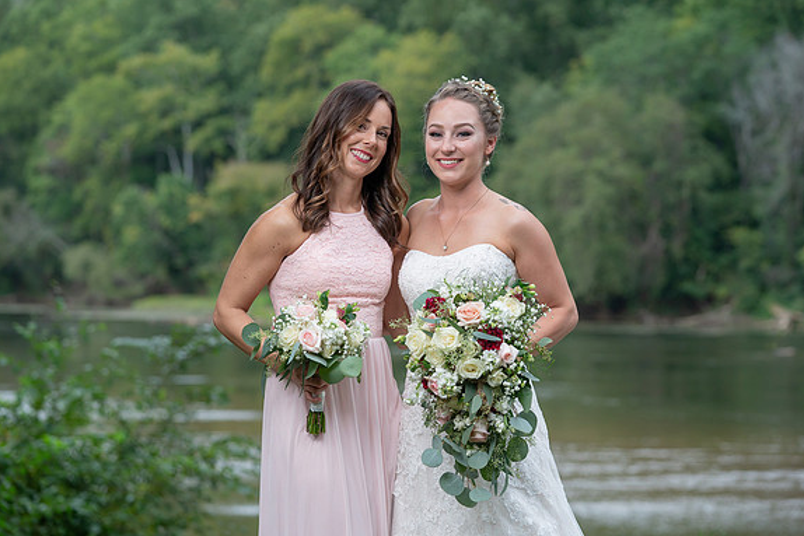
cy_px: 265
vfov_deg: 13.6
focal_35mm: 101
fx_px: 2256
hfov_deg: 20.2
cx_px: 414
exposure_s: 1/250
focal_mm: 97
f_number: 4
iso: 100
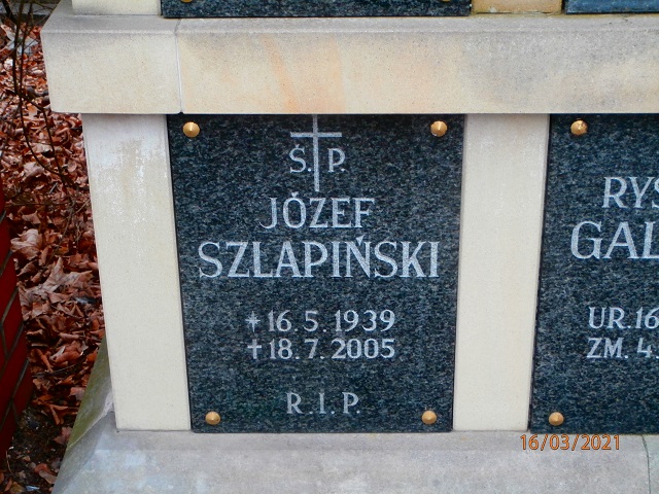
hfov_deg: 28.6
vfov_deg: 21.6
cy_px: 247
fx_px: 1295
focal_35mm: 68
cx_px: 330
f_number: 4.7
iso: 200
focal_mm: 12.1
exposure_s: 1/60
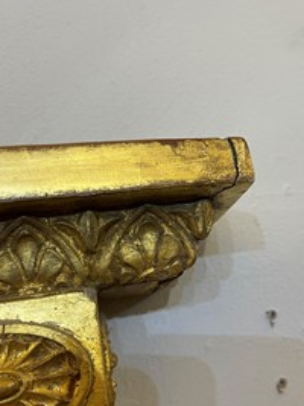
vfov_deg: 47.8
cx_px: 216
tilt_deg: +11.2
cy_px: 227
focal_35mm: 39
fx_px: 457
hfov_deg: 36.2
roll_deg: +9.8
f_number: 1.6
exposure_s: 1/50
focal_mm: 5.1
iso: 80
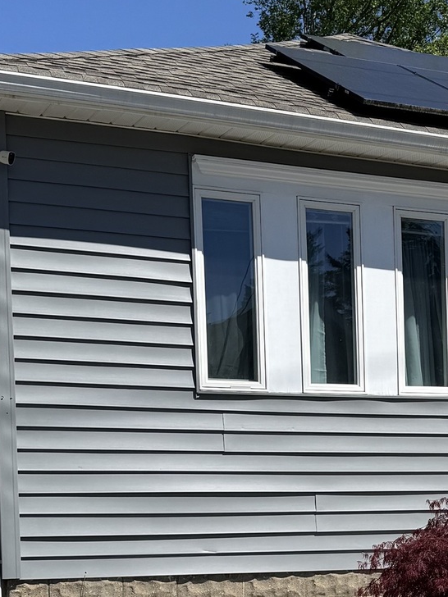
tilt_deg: -1.2
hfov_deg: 18.7
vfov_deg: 24.9
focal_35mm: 76
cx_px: 477
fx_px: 1311
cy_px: 545
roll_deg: +1.2
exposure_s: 1/5714
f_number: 1.78
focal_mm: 6.76
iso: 80
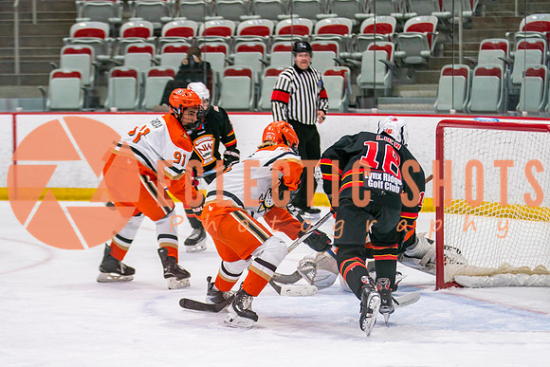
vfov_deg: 8.5
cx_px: 275
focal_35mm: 161
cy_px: 278
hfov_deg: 12.7
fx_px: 2461
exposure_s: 1/640
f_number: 2.8
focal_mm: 100
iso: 640
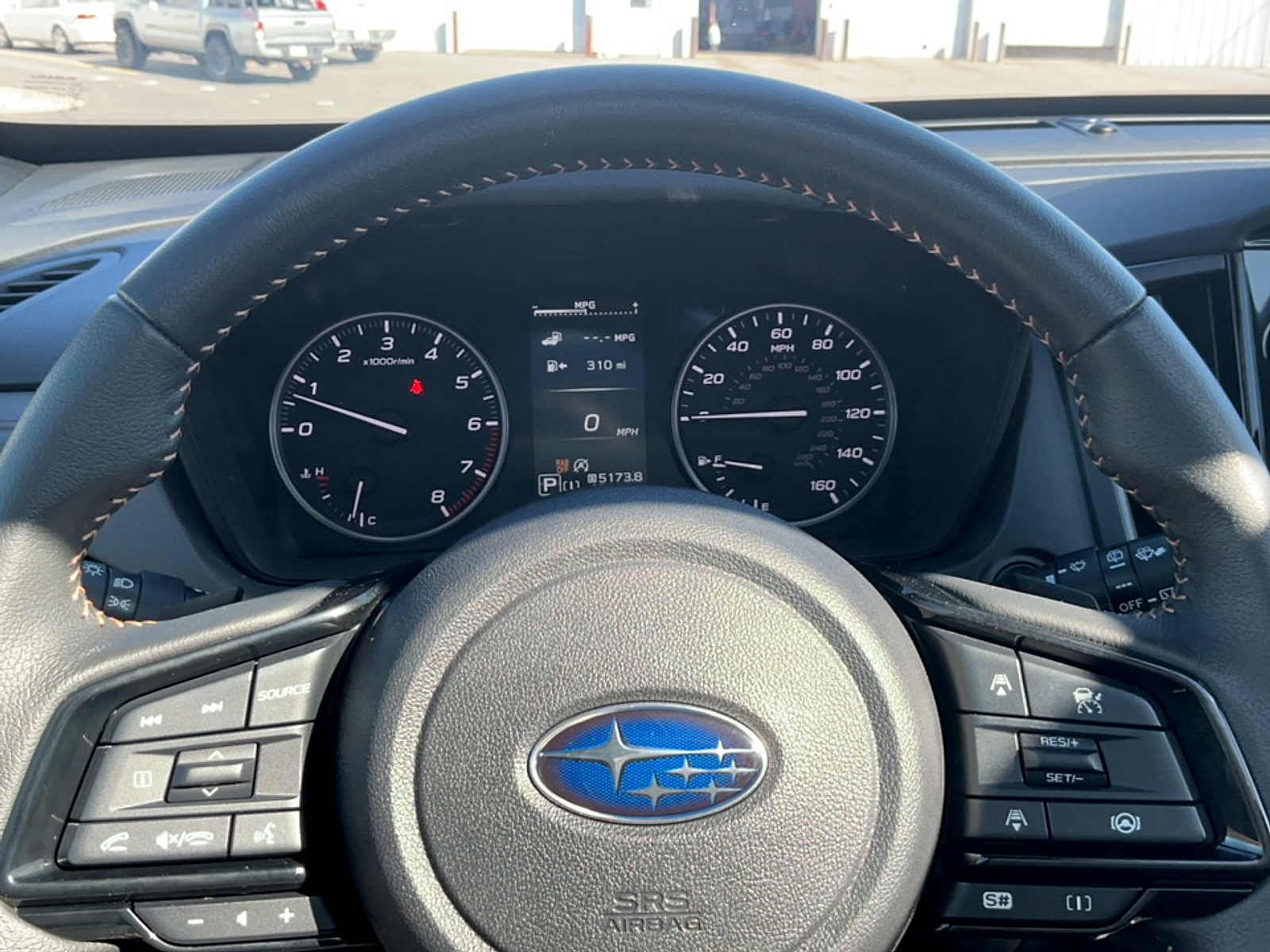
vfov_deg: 46.8
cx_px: 635
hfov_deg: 60.0
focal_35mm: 30
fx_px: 1101
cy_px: 476
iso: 20
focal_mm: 3
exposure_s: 1/125
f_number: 1.8
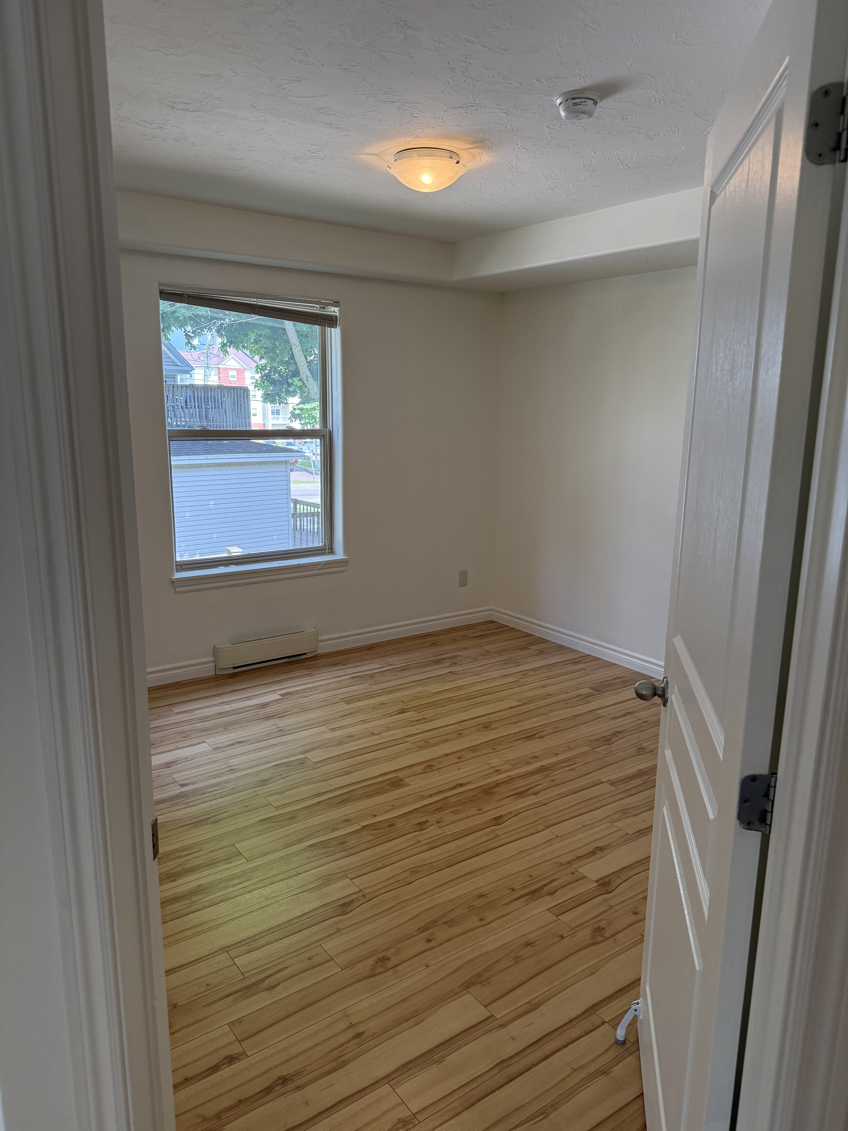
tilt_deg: -11.4
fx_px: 784
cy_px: 566
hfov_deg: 56.8
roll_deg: -1.1
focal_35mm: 24
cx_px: 424
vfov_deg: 71.6
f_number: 1.78
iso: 200
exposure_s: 1/211
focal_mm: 6.76
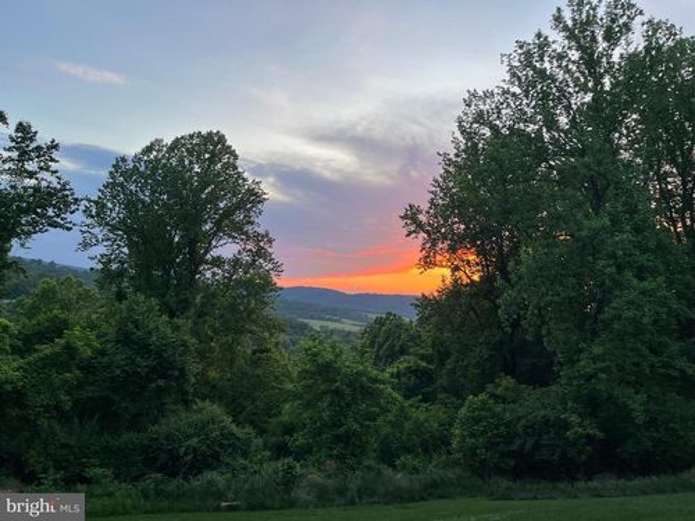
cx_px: 348
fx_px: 522
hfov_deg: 67.3
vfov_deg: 53.1
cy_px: 260
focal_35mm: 26
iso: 80
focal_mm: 5.1
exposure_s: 1/121
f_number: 1.6
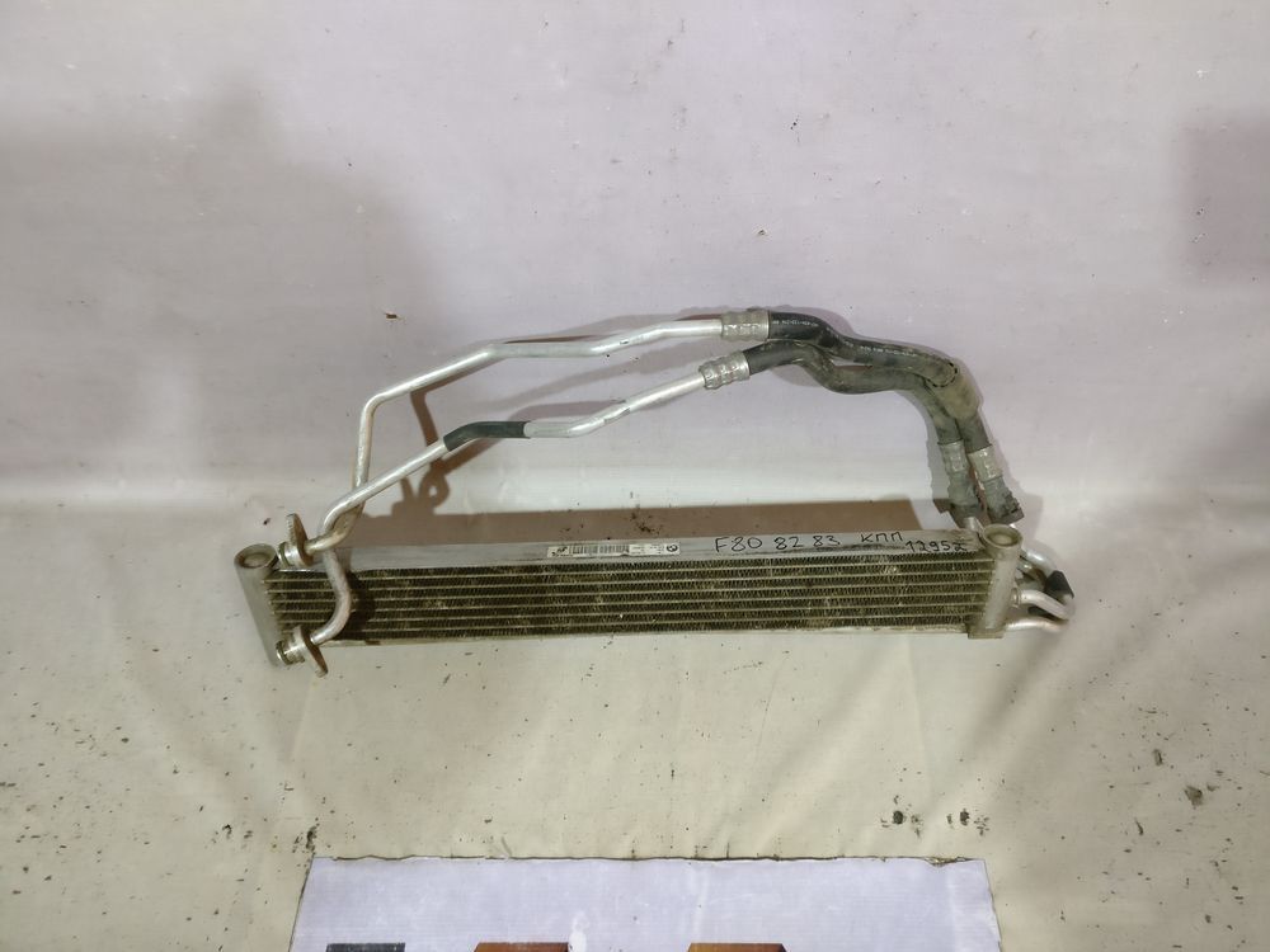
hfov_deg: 63.4
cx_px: 635
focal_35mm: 28
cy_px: 476
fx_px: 1027
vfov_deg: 49.7
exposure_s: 1/20
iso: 500
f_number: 2
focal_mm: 4.26
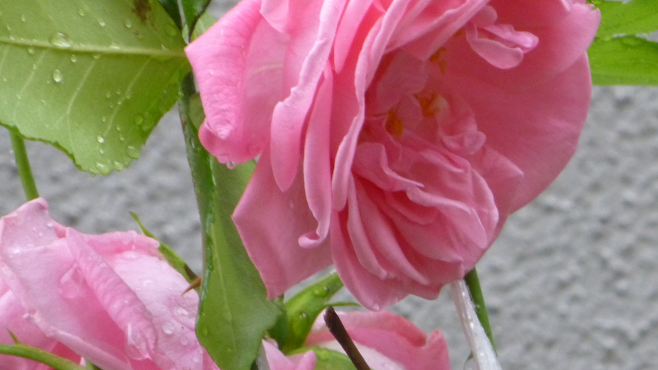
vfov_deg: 1.4
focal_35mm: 849
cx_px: 367
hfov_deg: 2.5
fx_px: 14809
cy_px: 144
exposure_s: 1/40
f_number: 6.4
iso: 400
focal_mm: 86
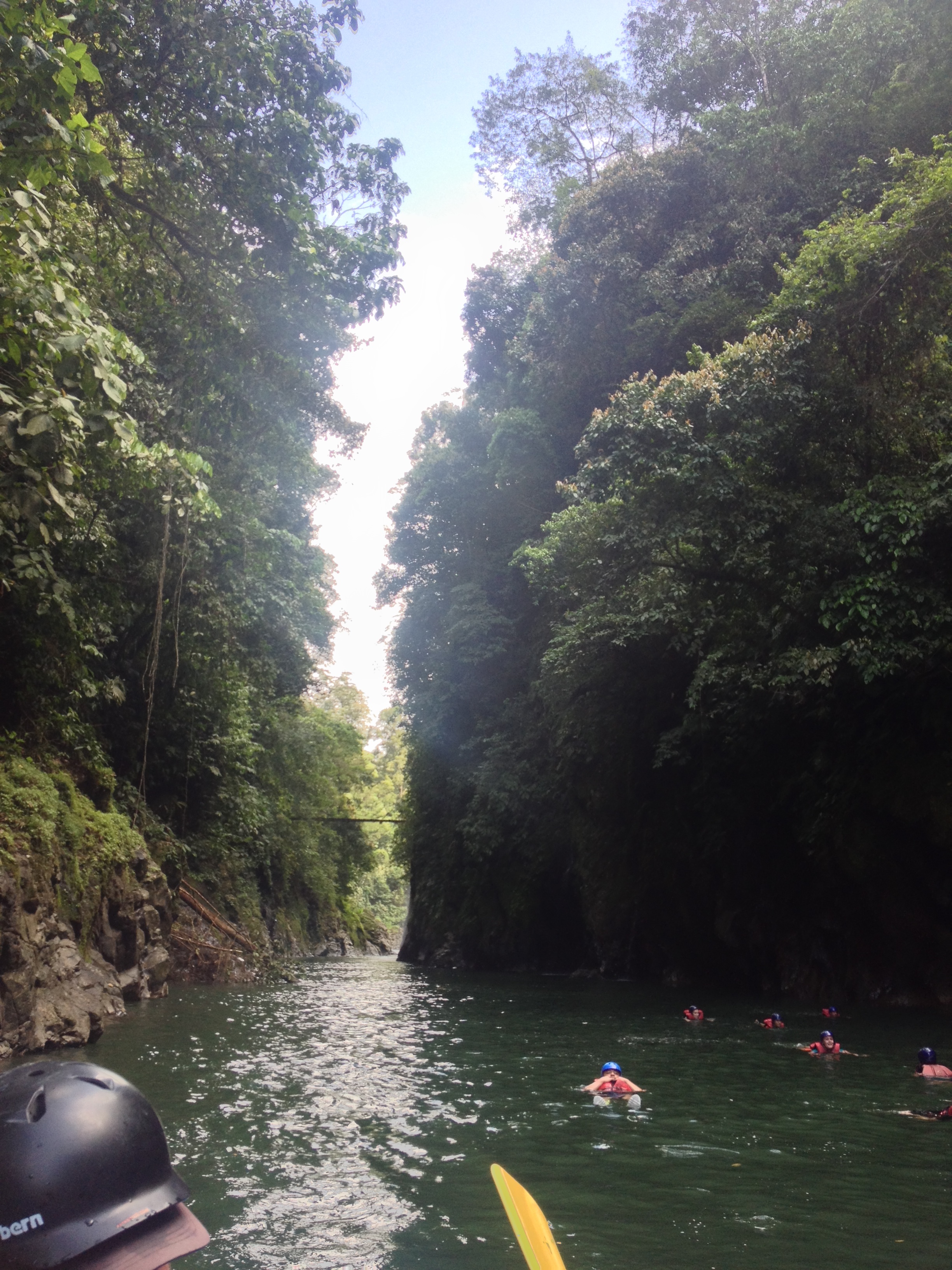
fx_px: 1283
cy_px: 635
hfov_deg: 40.7
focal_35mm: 35
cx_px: 476
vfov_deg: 52.6
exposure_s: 1/134
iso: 50
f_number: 2.4
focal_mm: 4.28
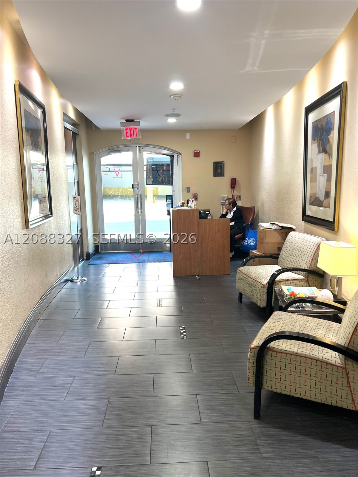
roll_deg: +0.8
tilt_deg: -7.9
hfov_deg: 53.1
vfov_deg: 67.3
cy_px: 238
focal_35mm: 26
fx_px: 359
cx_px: 179
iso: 80
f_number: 1.5
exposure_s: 1/60
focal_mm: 5.7
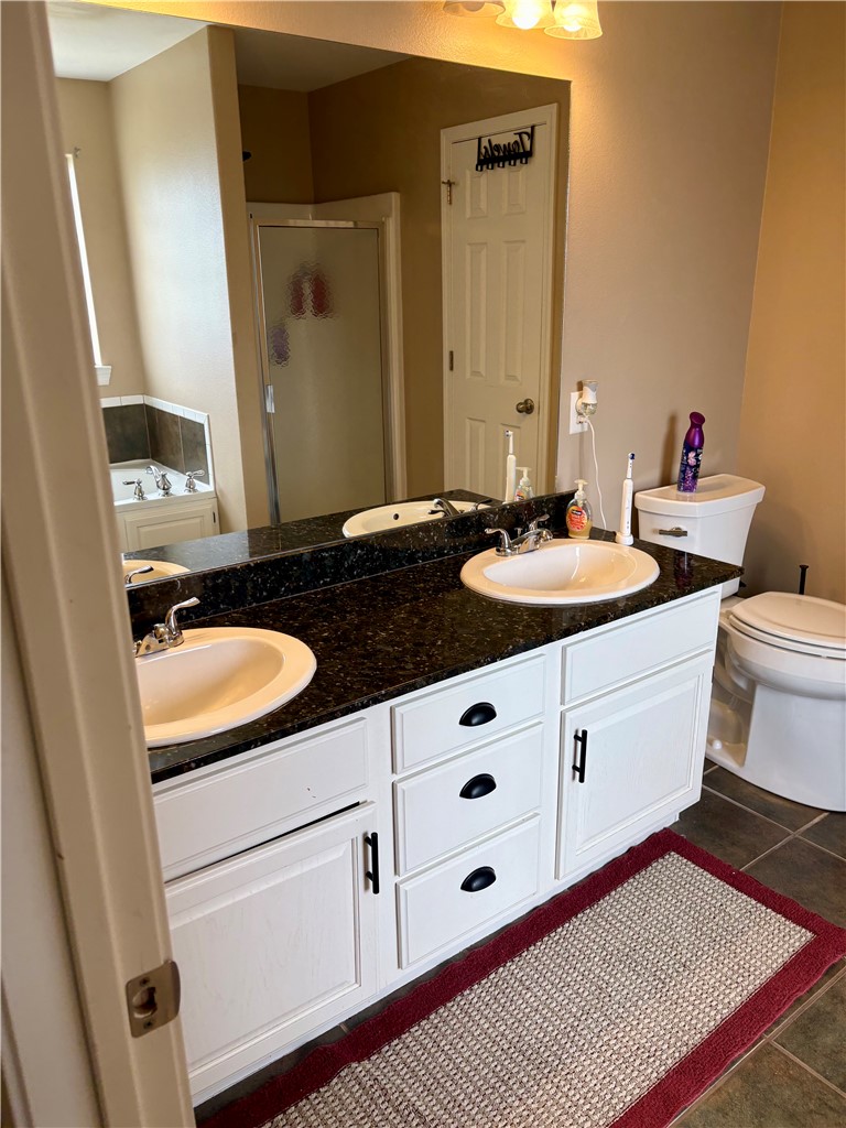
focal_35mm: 26
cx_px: 423
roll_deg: +1.4
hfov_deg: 53.1
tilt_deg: -13.6
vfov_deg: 67.3
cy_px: 564
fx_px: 847
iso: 40
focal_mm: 5.96
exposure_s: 1/120
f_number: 1.6
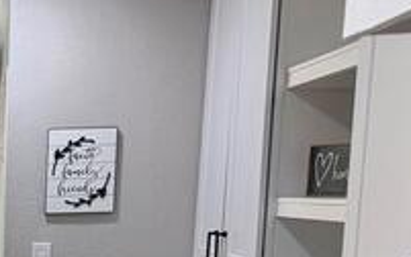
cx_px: -178
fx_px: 908
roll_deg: +1.0
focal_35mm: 81
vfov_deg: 15.1
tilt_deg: -12.2
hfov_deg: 21.9
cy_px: 375
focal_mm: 6.76
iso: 160
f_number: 1.78
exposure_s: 1/212
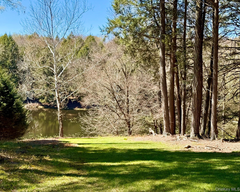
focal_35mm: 51
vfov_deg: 29.7
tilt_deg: -3.8
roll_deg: -2.4
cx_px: 111
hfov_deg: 36.6
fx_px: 362
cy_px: 94
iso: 80
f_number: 1.78
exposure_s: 1/1484
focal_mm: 6.76
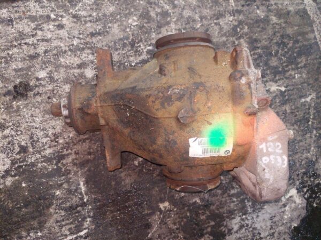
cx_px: 160
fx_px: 232
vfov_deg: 54.9
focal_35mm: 25
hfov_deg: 69.4
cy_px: 120
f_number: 1.8
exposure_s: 1/100
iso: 320
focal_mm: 5.23
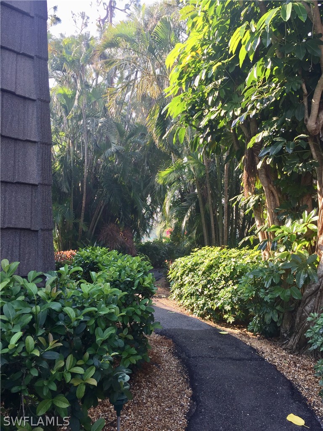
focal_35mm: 29
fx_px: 361
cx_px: 162
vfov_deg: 61.7
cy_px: 216
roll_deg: -3.9
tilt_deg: +5.0
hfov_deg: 48.2
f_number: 2.2
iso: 32
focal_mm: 4.15
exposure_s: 1/289
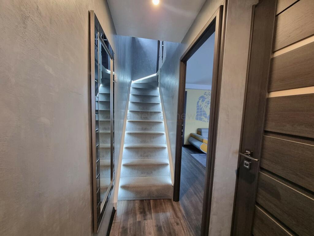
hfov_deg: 106.2
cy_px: 118
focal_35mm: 13
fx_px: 118
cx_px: 157
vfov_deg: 89.9
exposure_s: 1/33
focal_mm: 2.2
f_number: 2.2
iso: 400
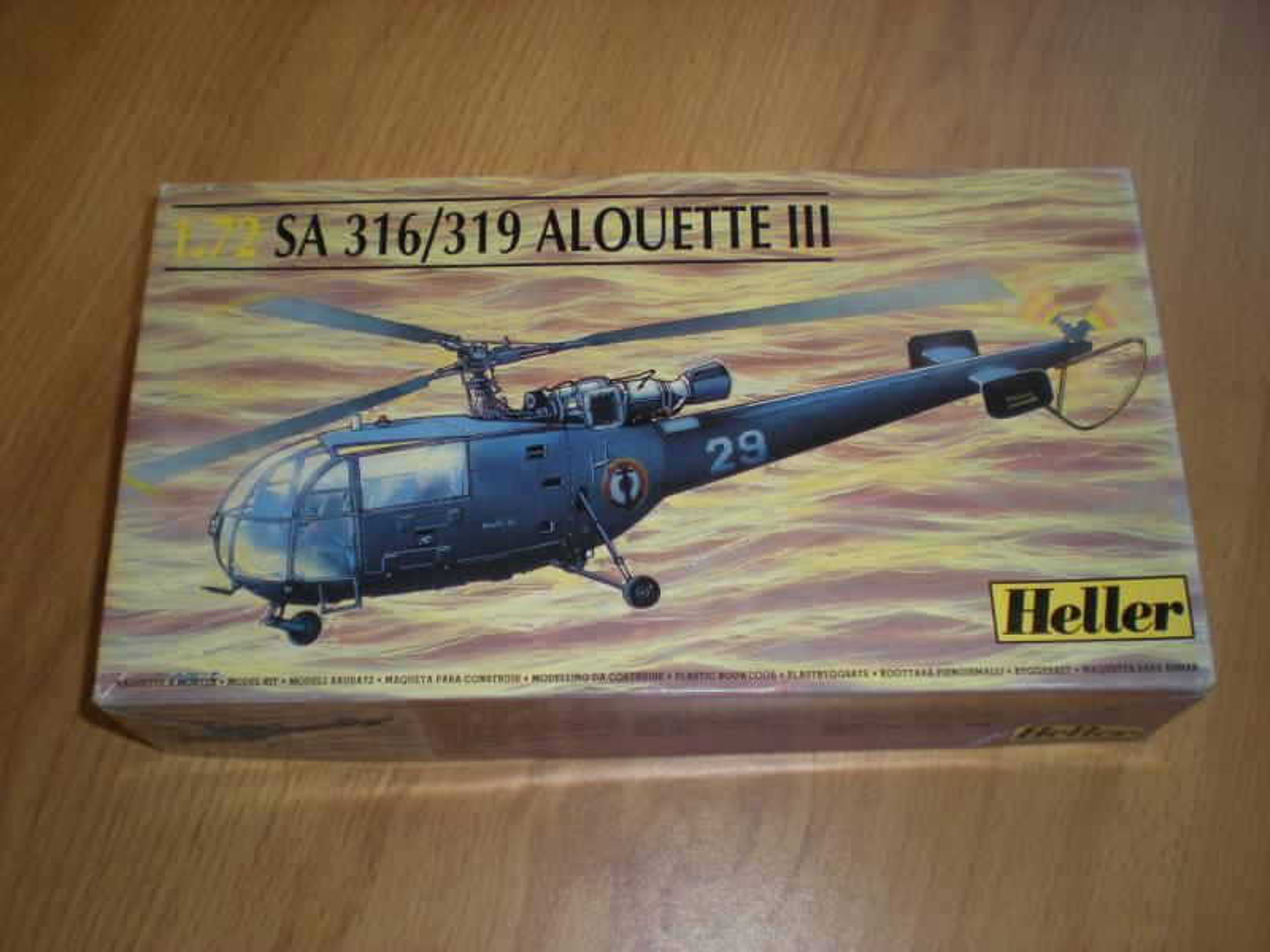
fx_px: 1394
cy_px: 476
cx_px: 635
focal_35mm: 38
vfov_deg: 37.7
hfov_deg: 49.0
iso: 64
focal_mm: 6.3
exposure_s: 1/38.6
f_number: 3.1
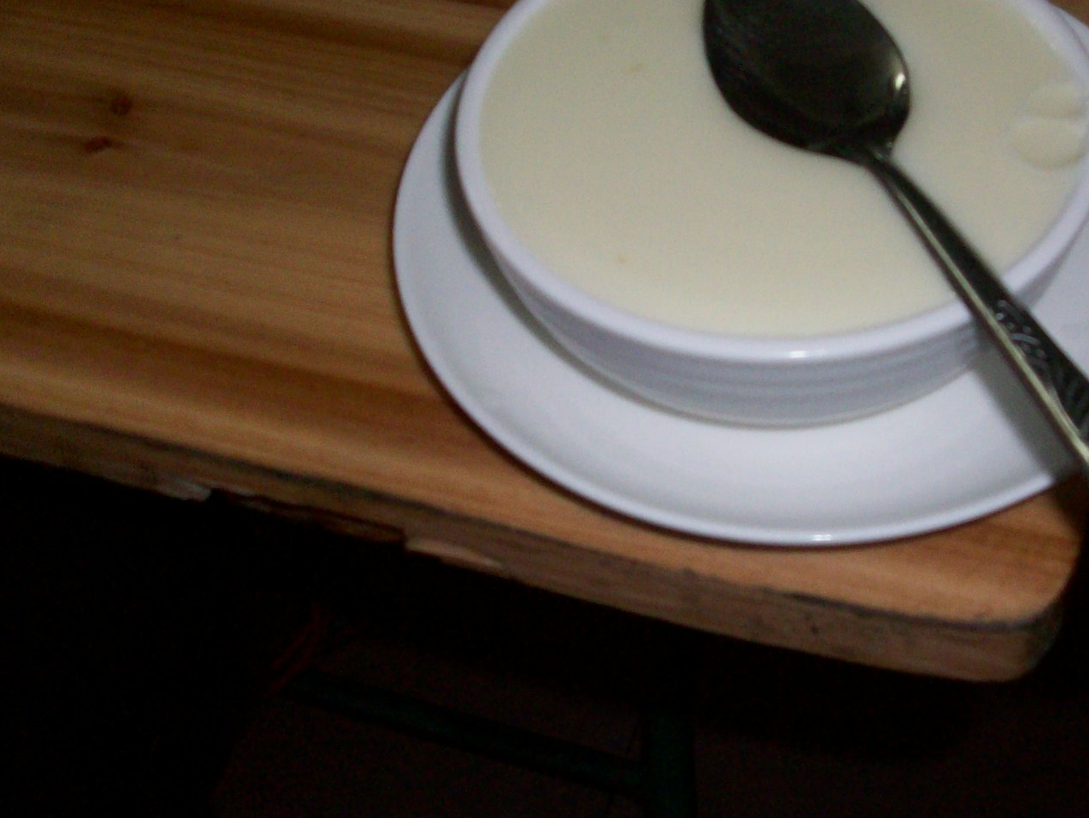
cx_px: 777
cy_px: 263
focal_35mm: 55
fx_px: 1731
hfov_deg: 34.4
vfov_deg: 26.4
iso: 160
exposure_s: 1/60
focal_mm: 5.7
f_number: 2.8
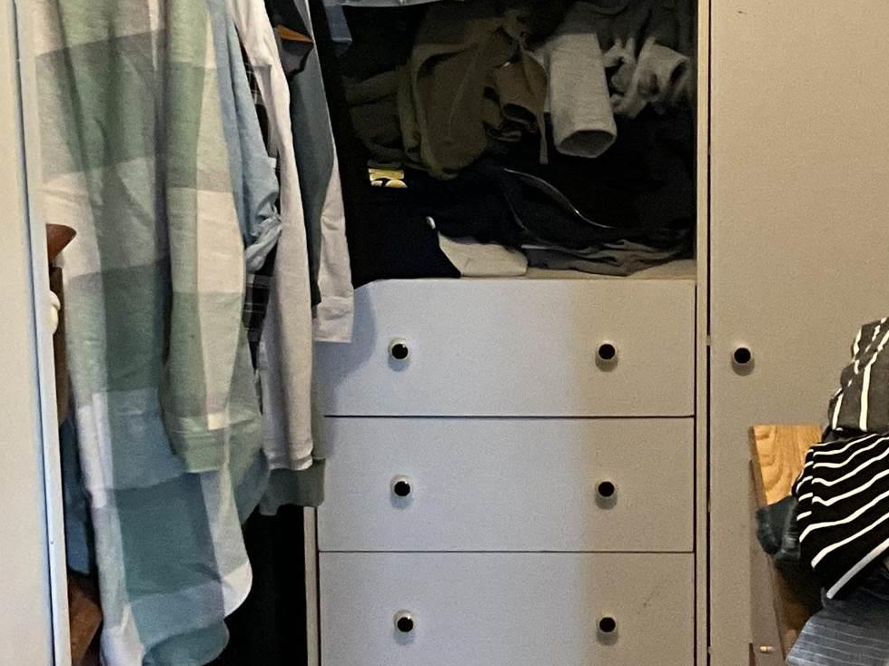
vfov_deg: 16.1
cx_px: 551
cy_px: 151
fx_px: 2337
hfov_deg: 21.5
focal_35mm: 91
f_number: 1.8
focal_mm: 3
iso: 250
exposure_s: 1/60
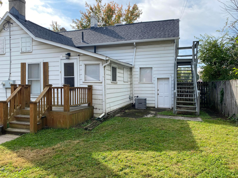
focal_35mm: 26
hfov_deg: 67.3
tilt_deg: -1.9
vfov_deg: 53.1
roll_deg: -0.3
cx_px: 119
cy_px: 89
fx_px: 179
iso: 32
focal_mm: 4.25
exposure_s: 1/1258
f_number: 1.8
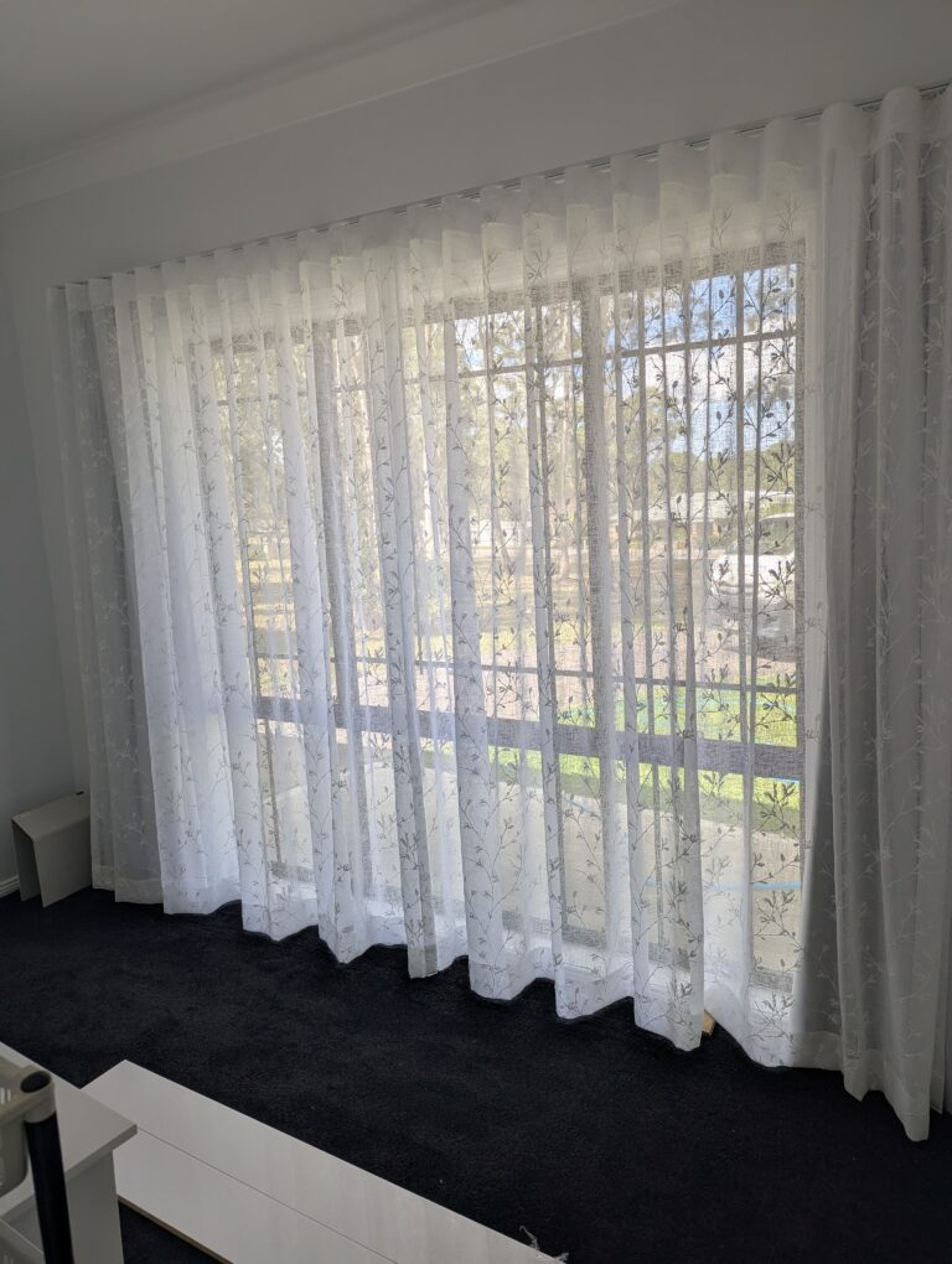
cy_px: 632
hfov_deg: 56.9
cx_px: 476
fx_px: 878
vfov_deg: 71.5
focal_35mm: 24
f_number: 1.85
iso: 43
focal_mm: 6.81
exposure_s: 1/384
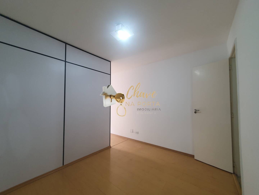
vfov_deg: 89.9
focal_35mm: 13
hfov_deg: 106.2
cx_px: 130
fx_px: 97
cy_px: 98
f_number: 2.2
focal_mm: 1.8
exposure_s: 1/60
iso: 250
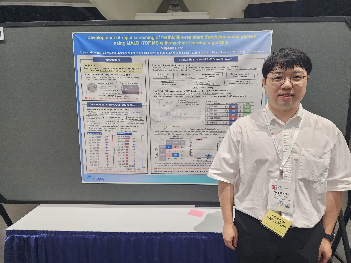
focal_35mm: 23
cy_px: 132
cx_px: 176
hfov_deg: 73.9
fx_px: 233
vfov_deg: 58.9
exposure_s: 1/120
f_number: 1.8
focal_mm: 6.4
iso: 320
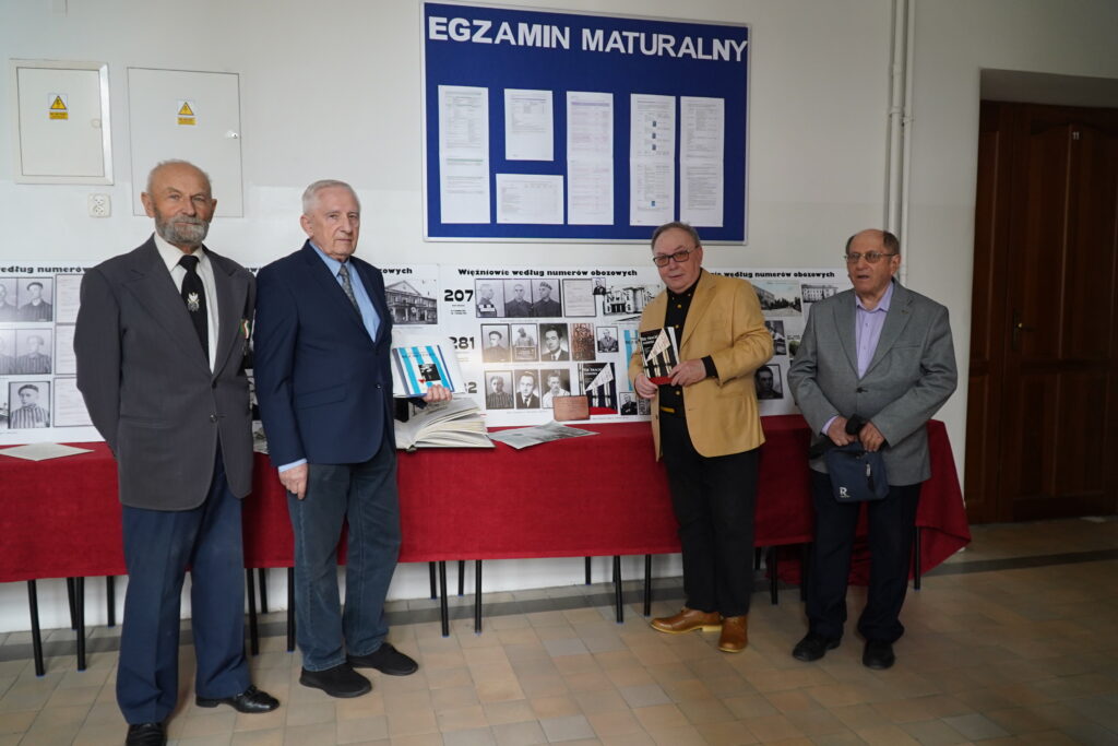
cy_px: 373
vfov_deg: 47.9
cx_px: 559
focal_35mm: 27
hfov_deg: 67.4
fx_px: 839
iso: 1250
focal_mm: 18
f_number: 4
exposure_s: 1/100
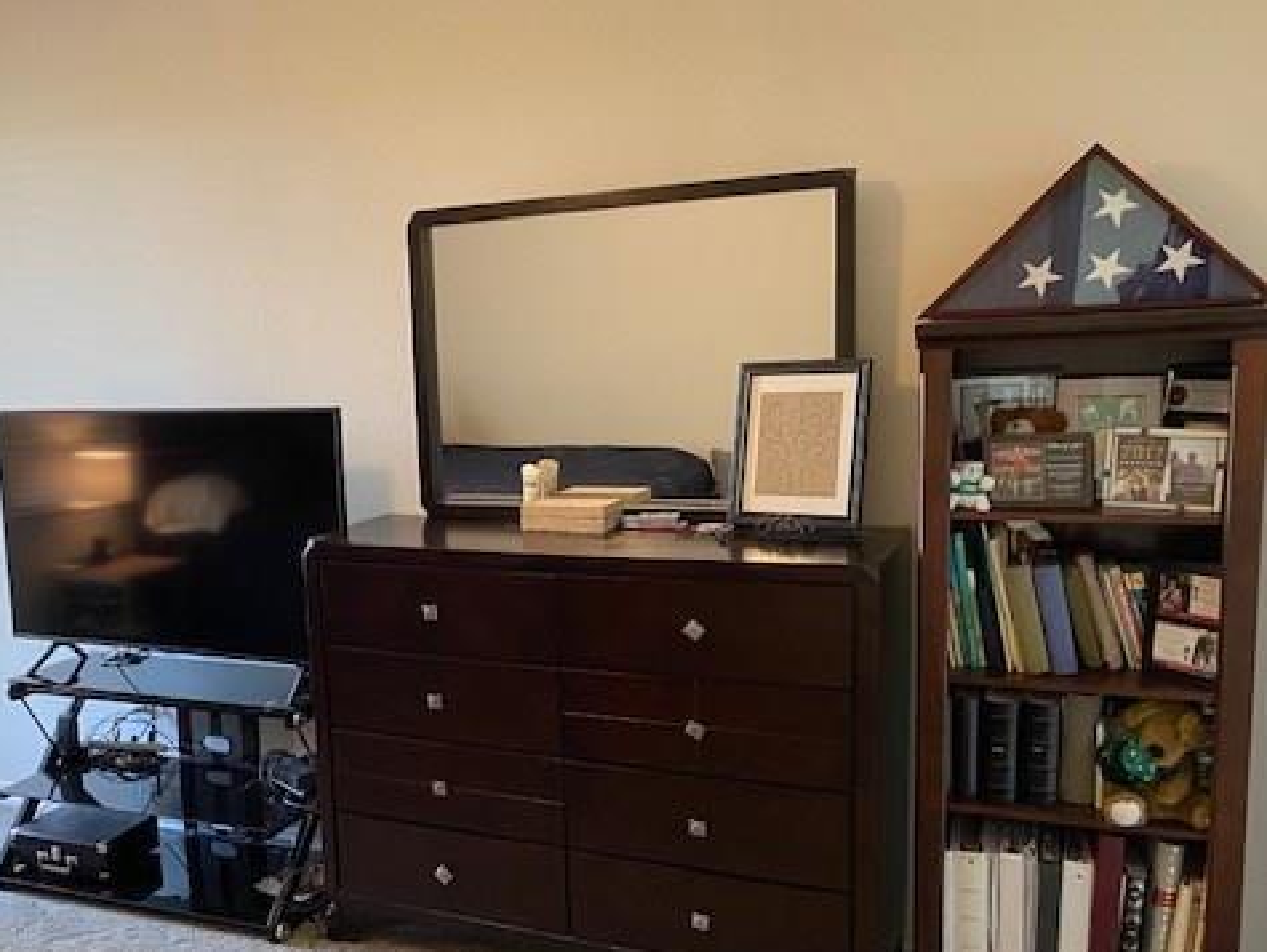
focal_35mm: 35
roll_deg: +2.4
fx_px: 1282
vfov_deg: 40.7
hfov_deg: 51.6
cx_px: 416
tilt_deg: -8.8
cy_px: 544
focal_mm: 4.25
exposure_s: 1/60
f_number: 1.8
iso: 160
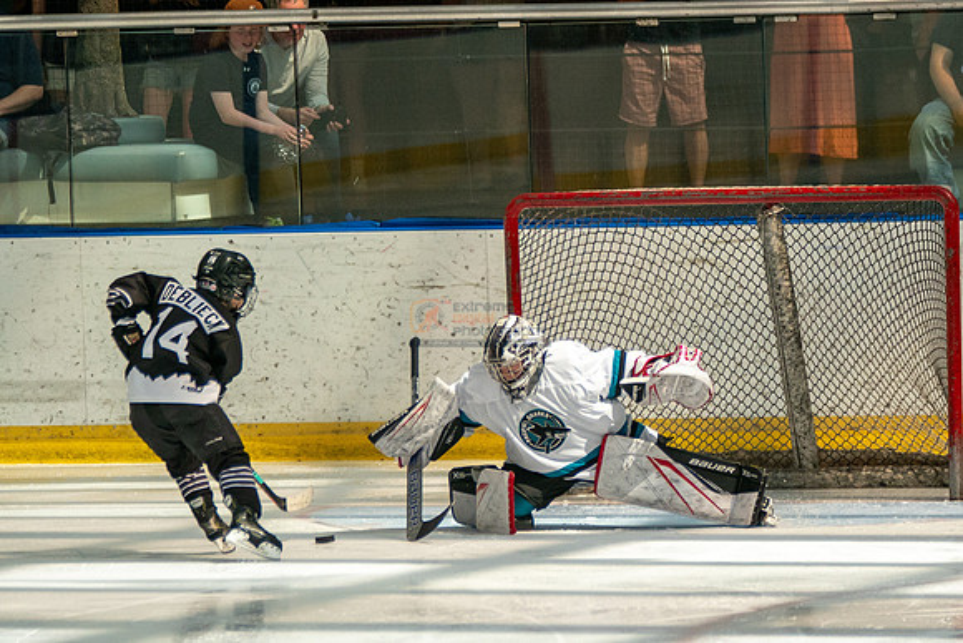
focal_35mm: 368
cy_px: 357
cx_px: 655
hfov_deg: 5.6
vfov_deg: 3.7
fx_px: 9834
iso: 1600
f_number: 3.2
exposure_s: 1/10000
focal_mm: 197
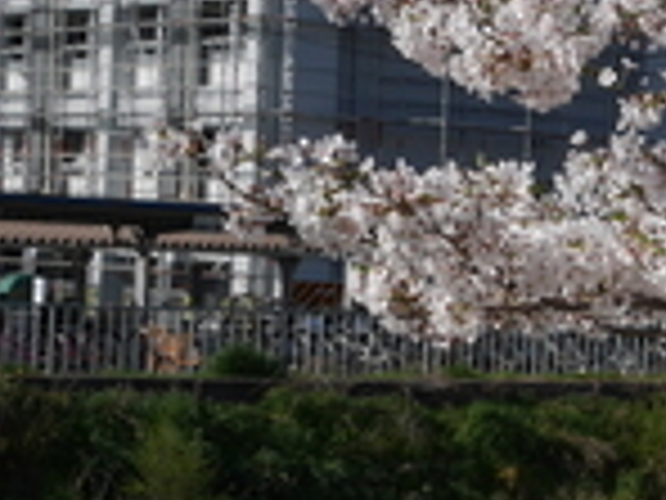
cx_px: 1318
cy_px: 583
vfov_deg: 8.3
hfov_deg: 10.3
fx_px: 3425
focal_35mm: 178
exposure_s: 1/400
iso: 200
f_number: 9
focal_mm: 22
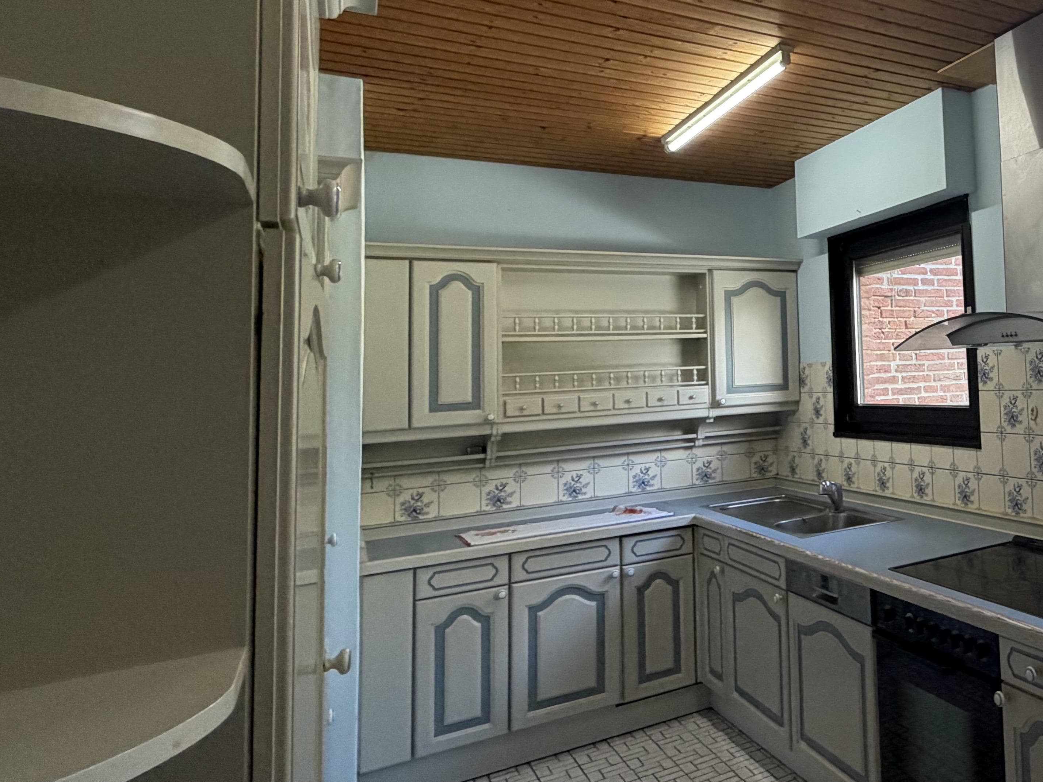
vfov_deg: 49.3
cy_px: 302
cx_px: 1005
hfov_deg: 52.6
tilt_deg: +4.9
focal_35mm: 28
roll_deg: +3.1
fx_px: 844
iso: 160
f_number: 2.2
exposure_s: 1/100
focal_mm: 2.22
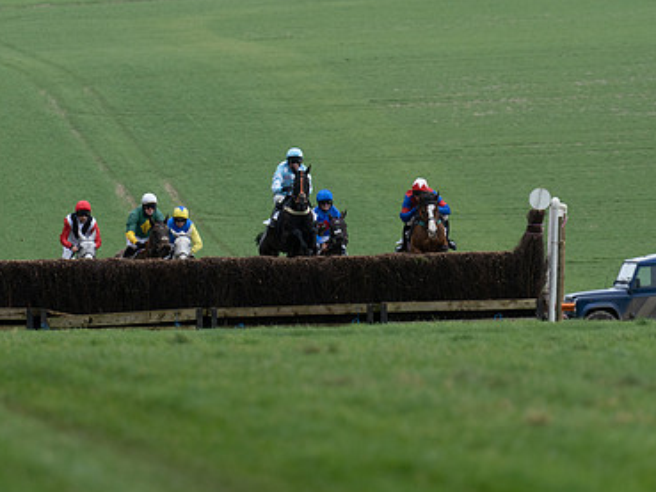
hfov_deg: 3.3
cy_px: 216
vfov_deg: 2.5
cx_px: 352
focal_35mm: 594
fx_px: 11260
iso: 500
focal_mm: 262
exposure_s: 1/1000
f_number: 4
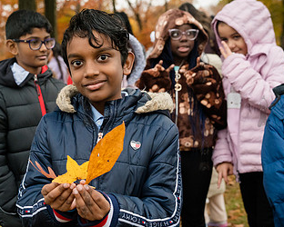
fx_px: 513
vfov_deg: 25.0
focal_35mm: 61
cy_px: 111
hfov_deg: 30.6
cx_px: 86
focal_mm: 35
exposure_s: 1/320
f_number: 4
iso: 4000
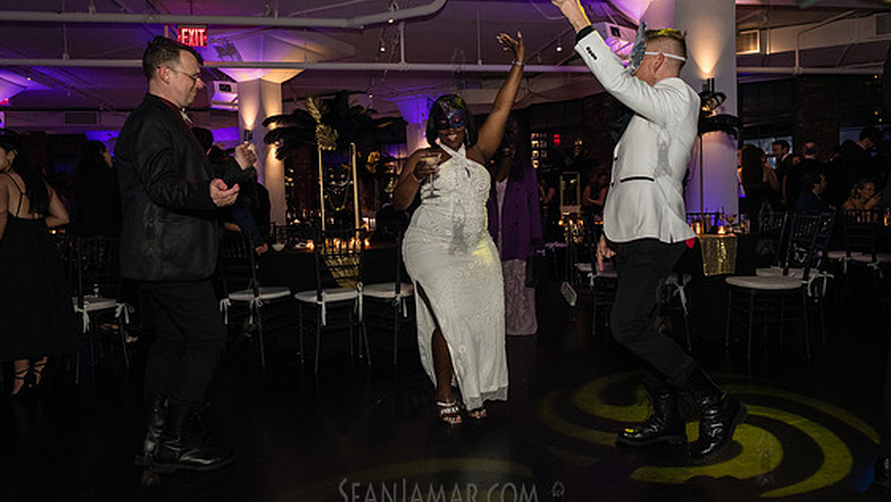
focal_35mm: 26
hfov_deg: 71.9
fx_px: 614
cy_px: 226
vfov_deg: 44.4
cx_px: 457
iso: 5000
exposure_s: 1/160
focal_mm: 24
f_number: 4.5
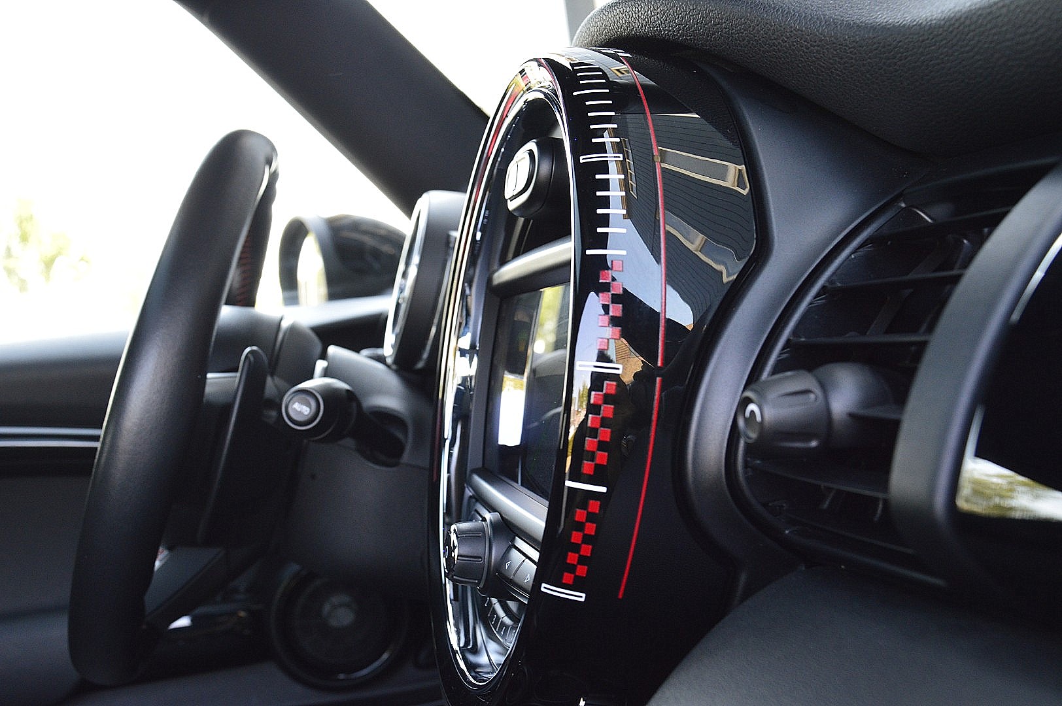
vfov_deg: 38.3
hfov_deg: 55.1
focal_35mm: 34
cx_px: 531
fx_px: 1017
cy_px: 353
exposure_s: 1/60
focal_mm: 23
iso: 800
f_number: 8
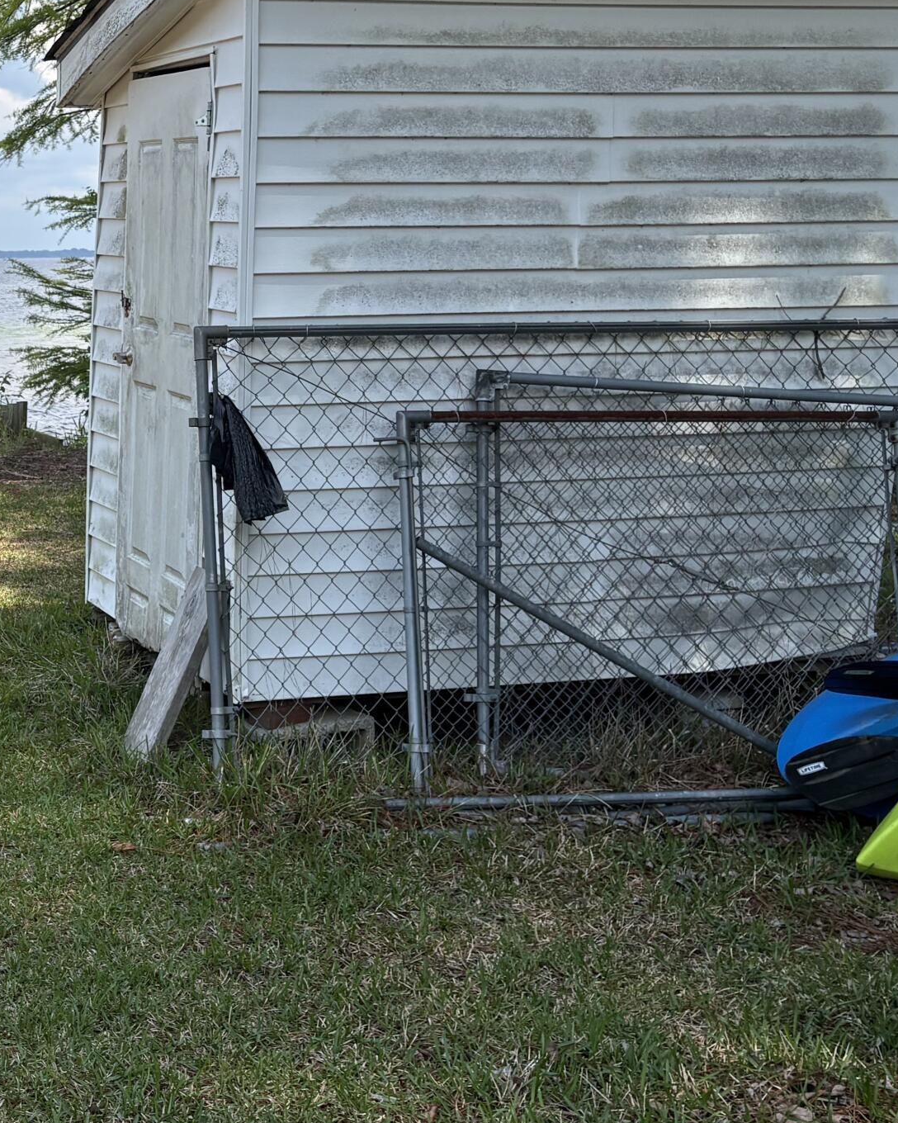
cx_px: -115
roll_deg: +0.4
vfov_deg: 33.6
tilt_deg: -8.4
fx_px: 1860
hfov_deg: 25.0
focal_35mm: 56
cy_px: 538
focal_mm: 5.96
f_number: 1.6
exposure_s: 1/2865
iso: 50
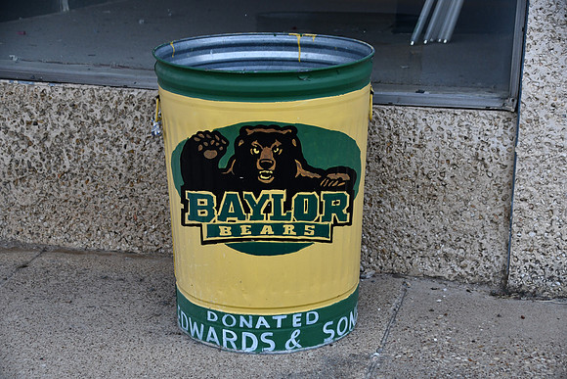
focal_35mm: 78
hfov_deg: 26.0
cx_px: 284
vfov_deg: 17.5
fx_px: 1229
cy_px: 190
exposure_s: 1/200
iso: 800
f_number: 4.8
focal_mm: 52
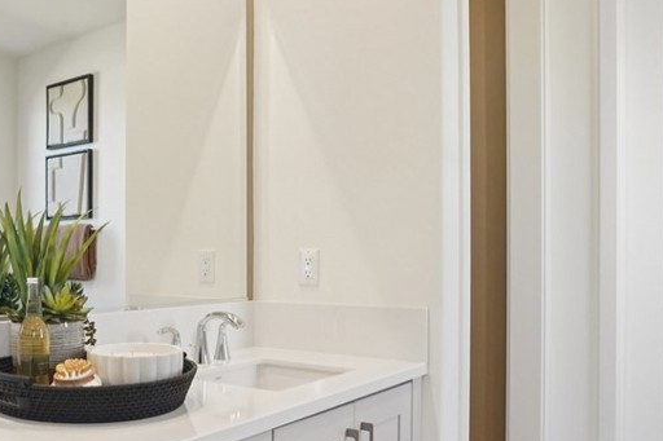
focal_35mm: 34
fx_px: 626
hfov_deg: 52.1
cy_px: 246
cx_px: 128
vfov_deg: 38.8
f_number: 16
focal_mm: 17
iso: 3200
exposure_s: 1/45
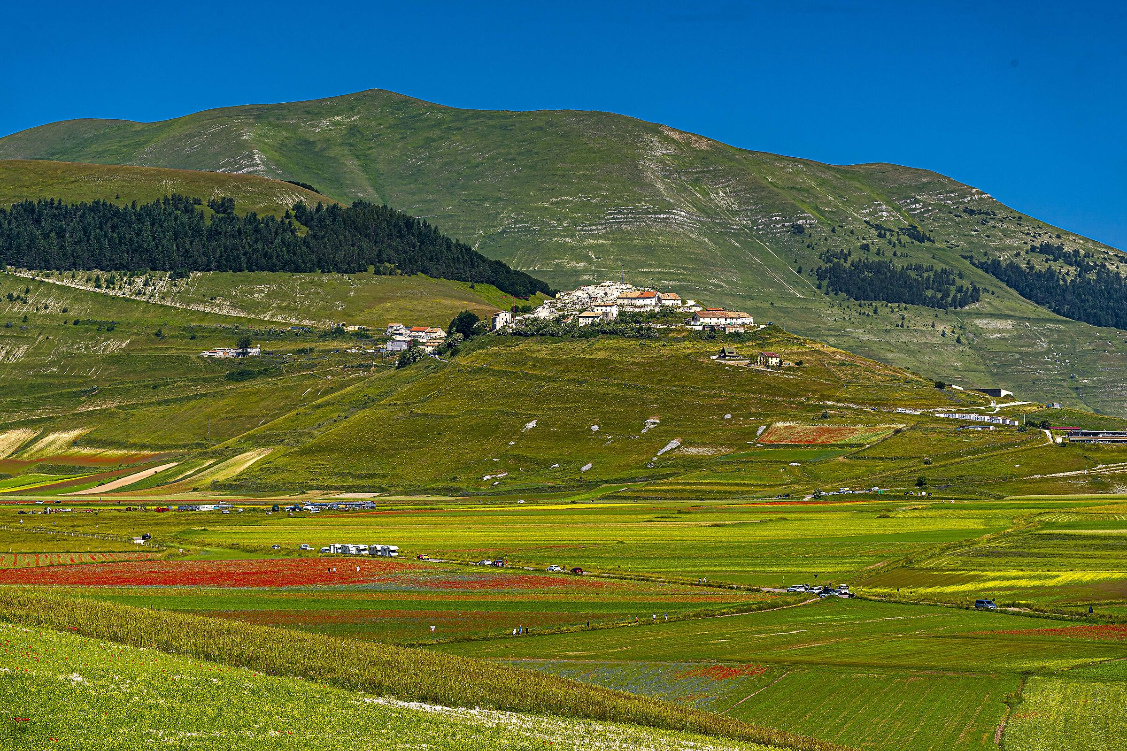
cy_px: 376
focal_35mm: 100
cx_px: 564
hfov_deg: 20.4
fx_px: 3130
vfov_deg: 13.7
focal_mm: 100
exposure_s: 1/250
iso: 160
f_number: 13
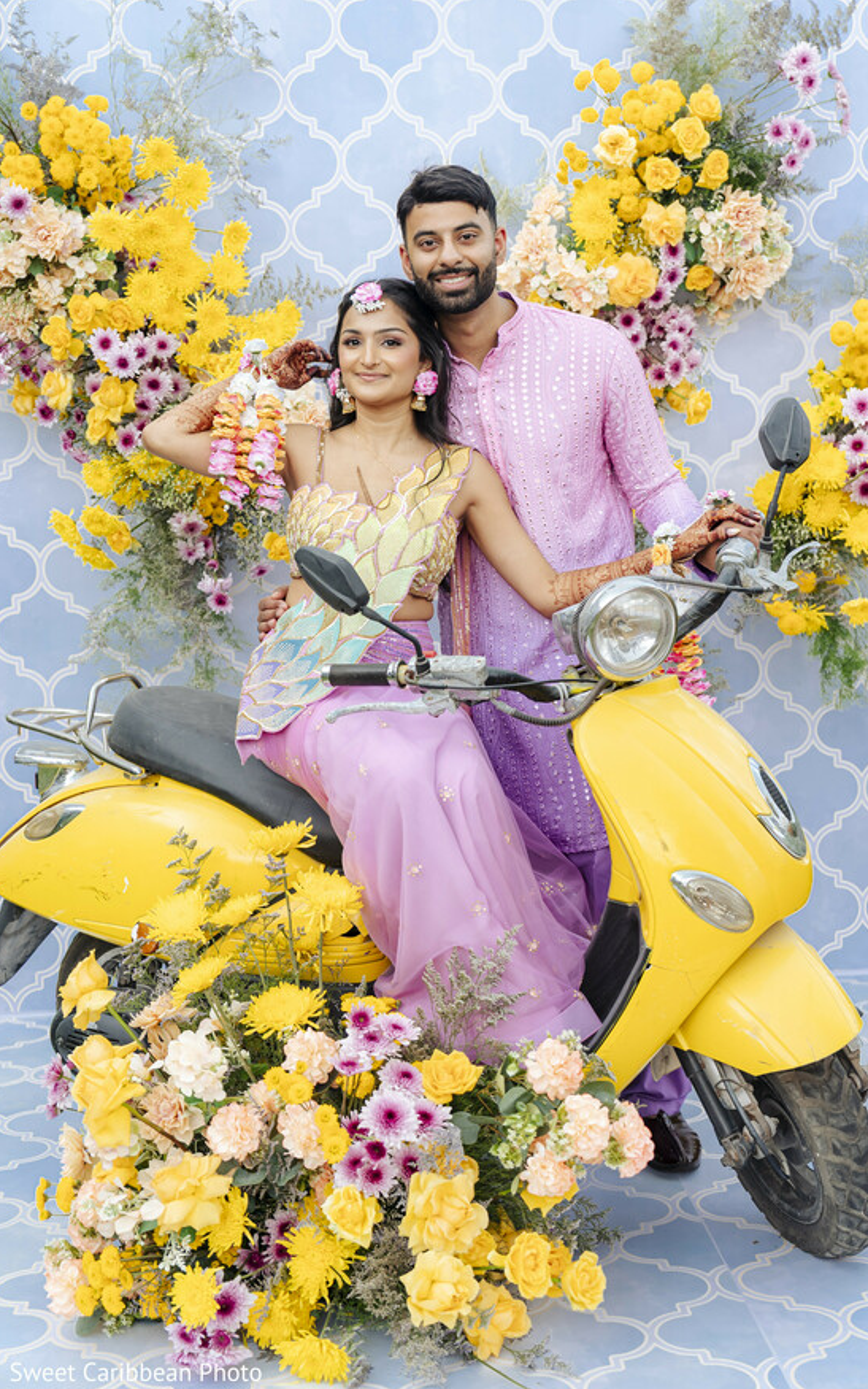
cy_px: 683
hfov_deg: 29.9
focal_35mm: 43
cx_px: 470
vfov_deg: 46.2
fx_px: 1627
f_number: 3.5
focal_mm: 41
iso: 200
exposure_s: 1/640
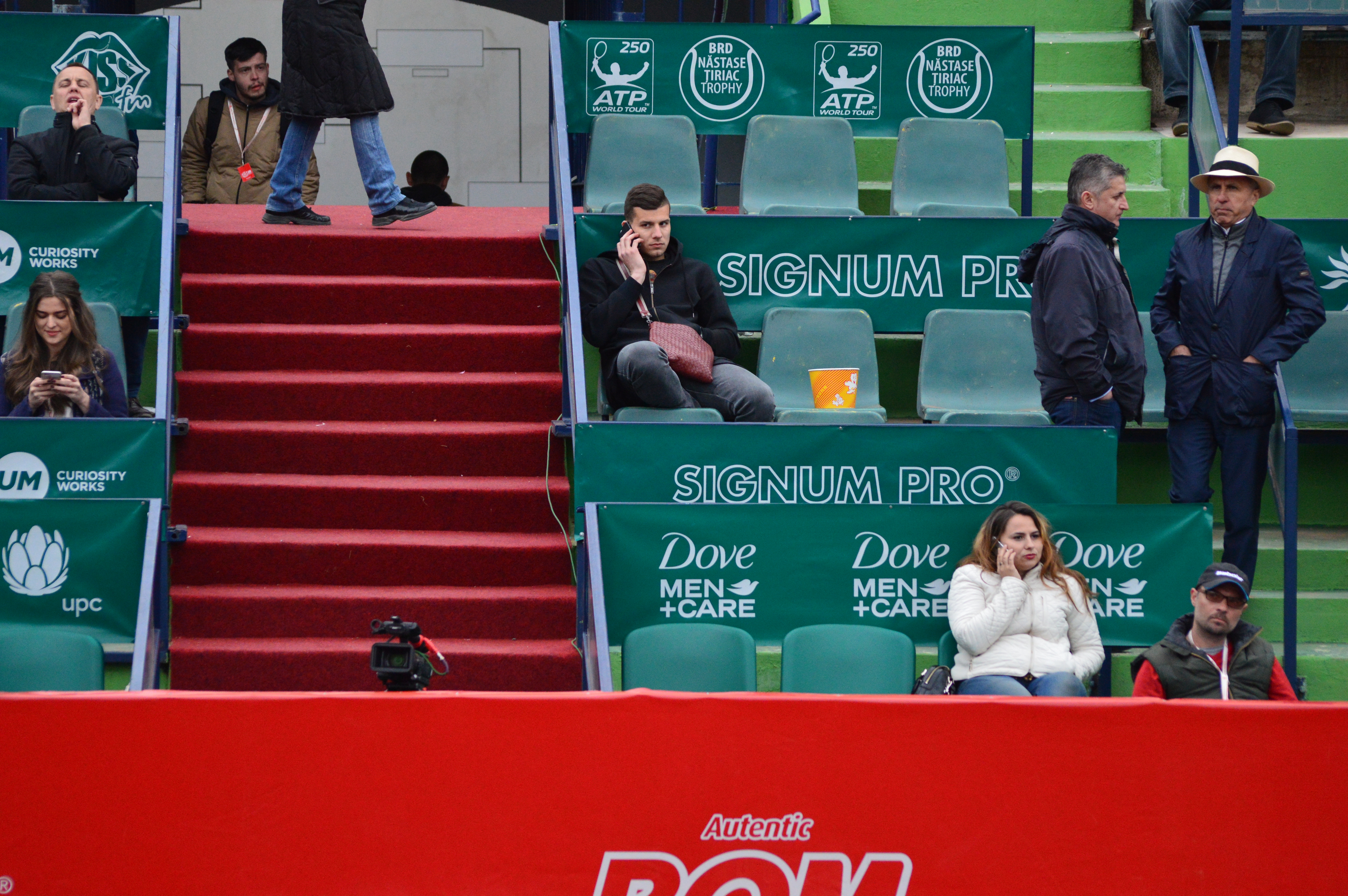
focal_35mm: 225
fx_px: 8417
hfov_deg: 9.2
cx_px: 674
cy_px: 448
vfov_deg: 6.1
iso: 1600
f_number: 4.5
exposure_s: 1/1250
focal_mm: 150
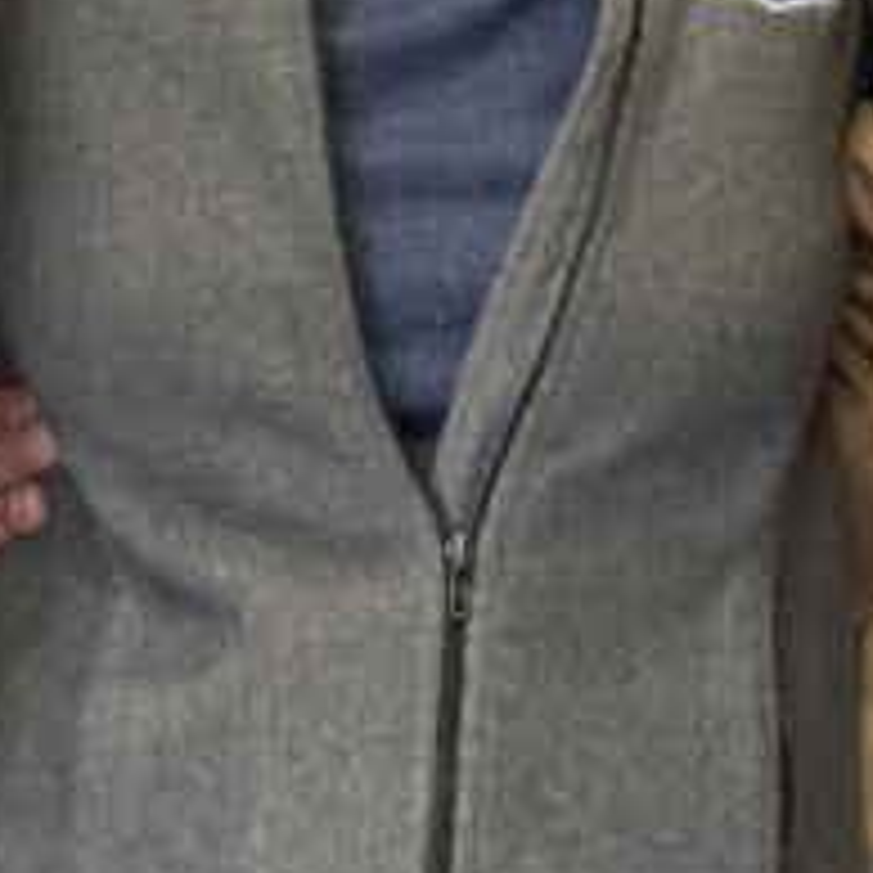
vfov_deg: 4.9
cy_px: -324
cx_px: -104
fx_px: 10243
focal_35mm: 359
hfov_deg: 4.9
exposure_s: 1/40
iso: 400
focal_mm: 9
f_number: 2.8
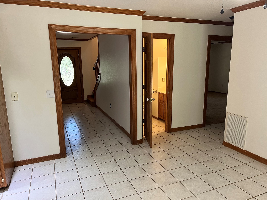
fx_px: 201
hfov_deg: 67.3
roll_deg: +1.5
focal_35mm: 26
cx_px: 134
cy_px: 100
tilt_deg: -12.3
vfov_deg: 53.1
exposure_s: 1/60
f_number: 1.5
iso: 100
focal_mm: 5.7
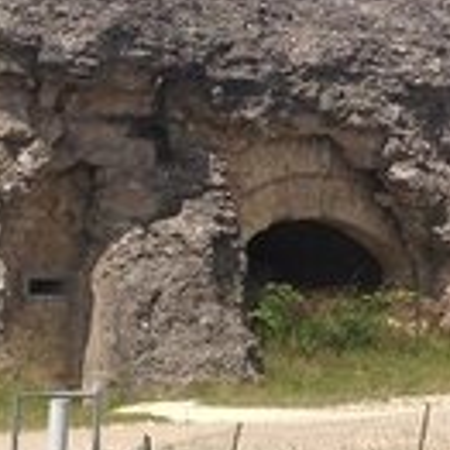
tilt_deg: +3.2
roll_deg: -0.2
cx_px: 622
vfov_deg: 11.2
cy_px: 160
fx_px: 2294
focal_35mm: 156
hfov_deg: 10.9
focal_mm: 4.12
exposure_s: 1/2008
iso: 50
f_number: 2.4
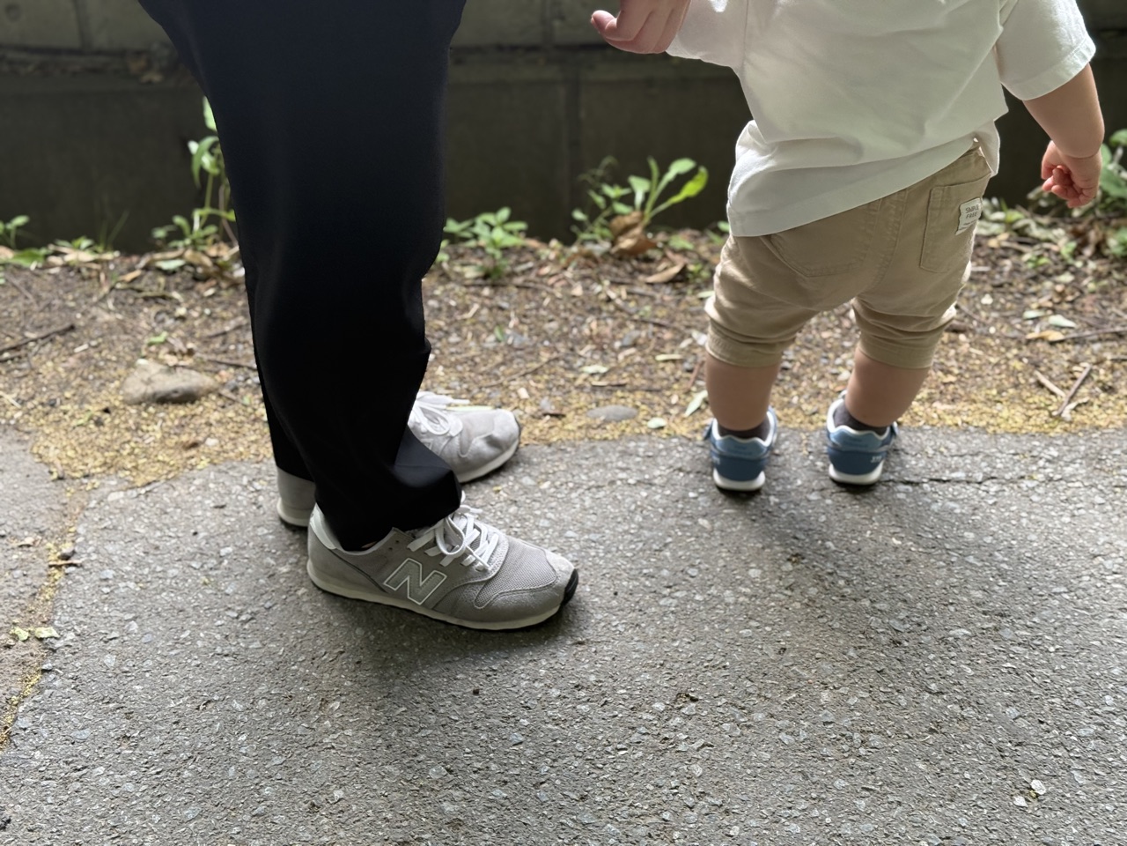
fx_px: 1563
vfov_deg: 30.3
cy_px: 423
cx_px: 564
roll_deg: +0.0
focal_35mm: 48
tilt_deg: -38.1
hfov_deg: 39.7
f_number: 1.78
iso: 100
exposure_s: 1/110
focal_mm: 6.76
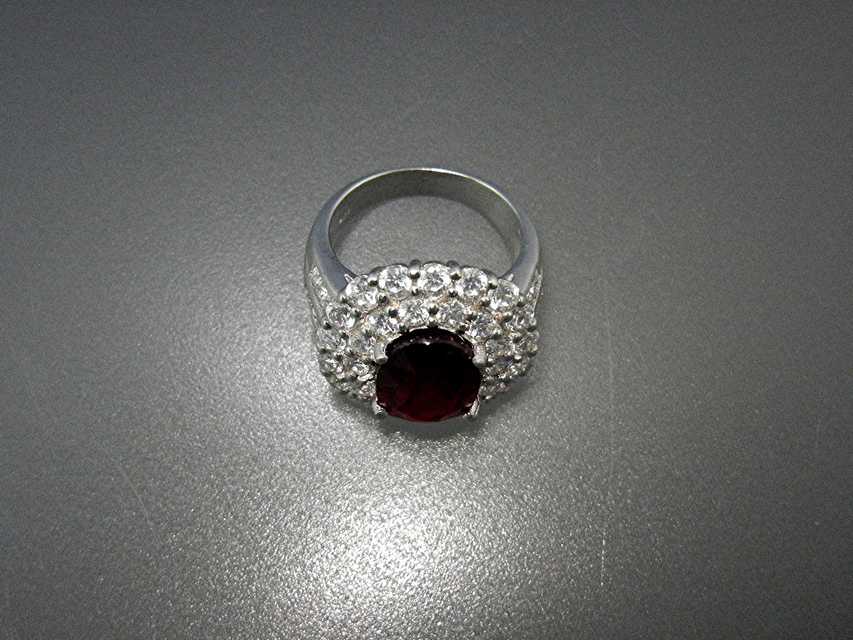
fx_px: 1454
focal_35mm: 59
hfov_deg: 32.7
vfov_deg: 24.8
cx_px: 426
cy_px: 320
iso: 800
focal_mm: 10.6
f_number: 8
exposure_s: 1/30
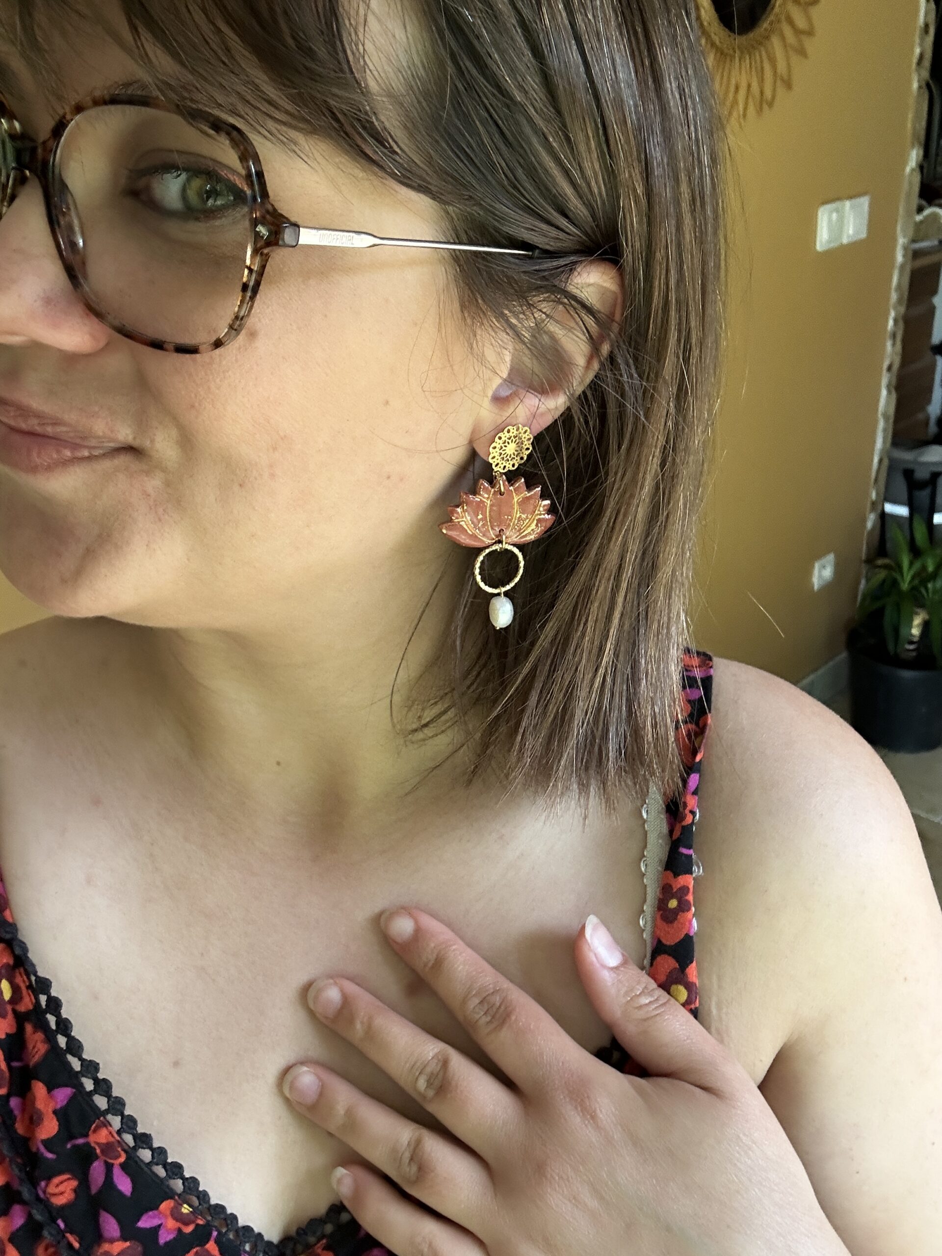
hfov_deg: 46.8
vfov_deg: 60.0
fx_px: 1089
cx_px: 471
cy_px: 628
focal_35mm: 30
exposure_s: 1/60
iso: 80
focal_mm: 2.69
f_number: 1.9
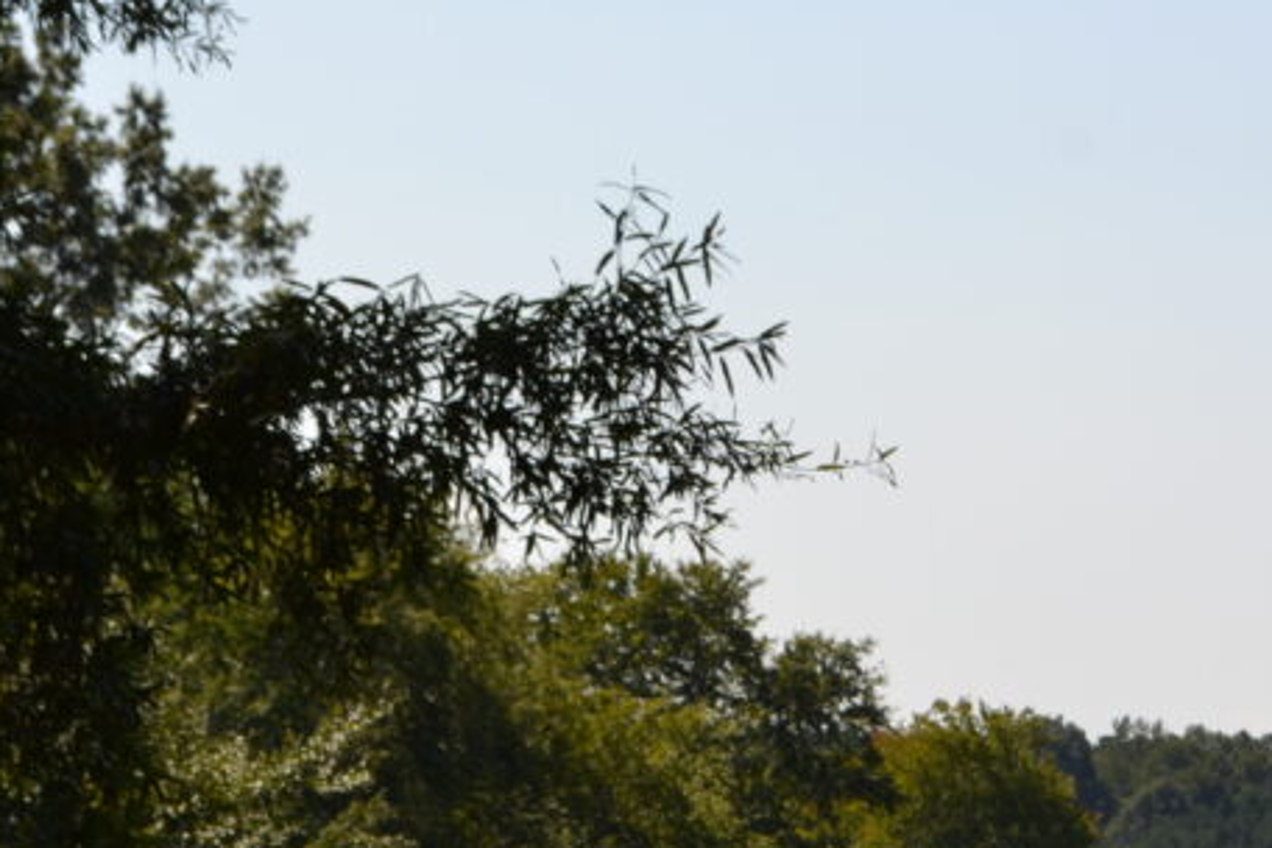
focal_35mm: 185
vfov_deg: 7.4
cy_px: 900
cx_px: 1331
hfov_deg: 11.0
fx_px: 6540
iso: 100
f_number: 10
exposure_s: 1/200
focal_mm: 55
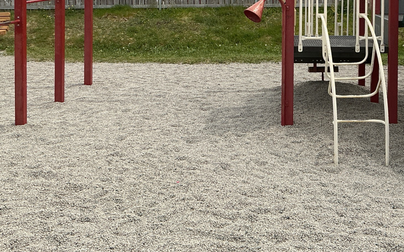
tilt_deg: +1.1
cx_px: 279
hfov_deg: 37.0
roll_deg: +1.4
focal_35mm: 54
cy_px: 3
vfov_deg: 23.0
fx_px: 594
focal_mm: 3
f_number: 1.8
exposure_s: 1/1912
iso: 25
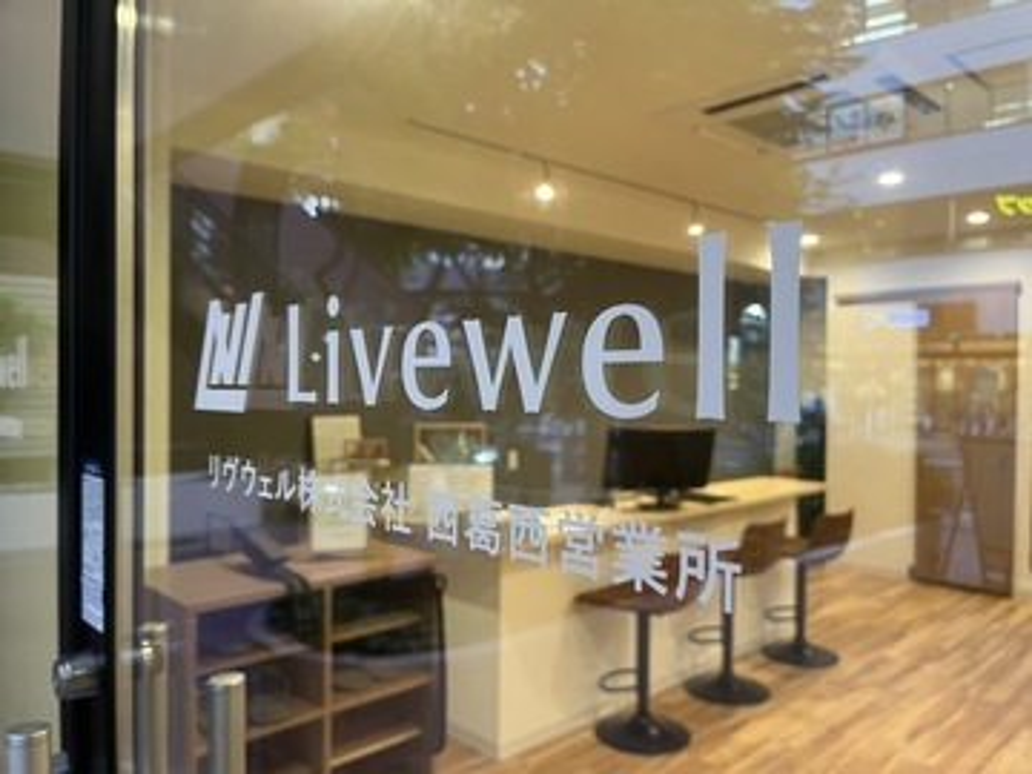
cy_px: 387
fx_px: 775
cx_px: 516
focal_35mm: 26
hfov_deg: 67.3
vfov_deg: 53.1
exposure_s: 1/50
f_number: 1.6
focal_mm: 5.1
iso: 250
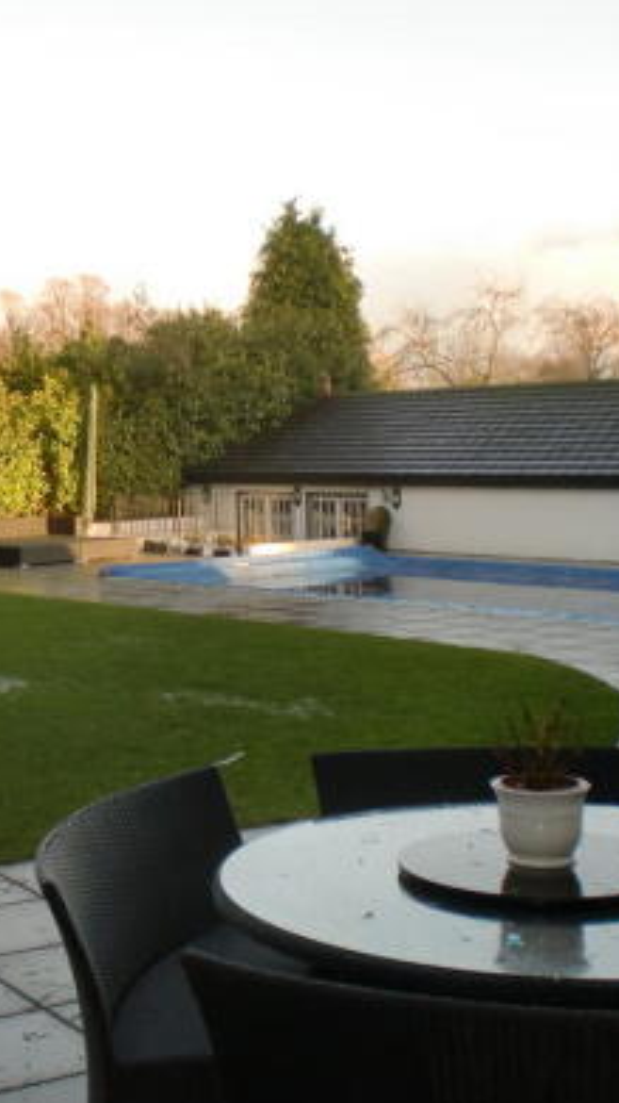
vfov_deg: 36.6
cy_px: 542
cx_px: 123
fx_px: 1665
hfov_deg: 20.8
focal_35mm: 57
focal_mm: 6.3
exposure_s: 1/160
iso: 64
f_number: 3.1
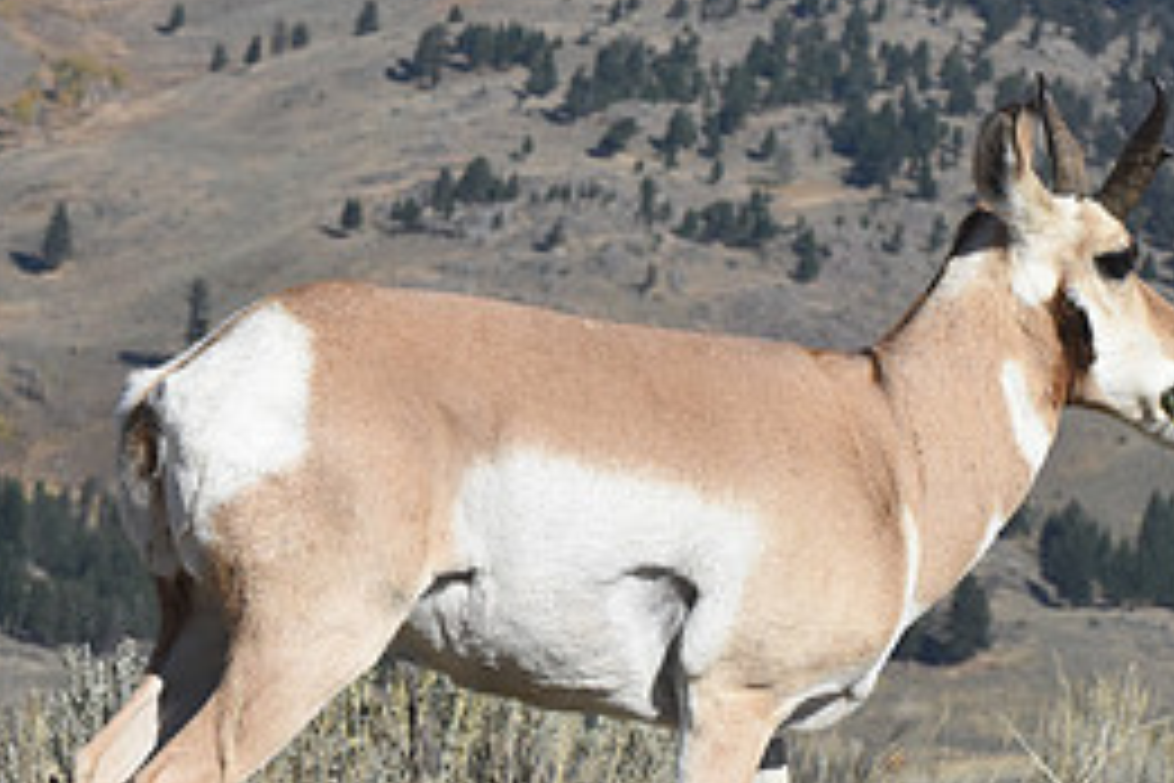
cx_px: 733
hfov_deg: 6.6
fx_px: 10141
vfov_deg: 4.4
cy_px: 403
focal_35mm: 311
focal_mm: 140
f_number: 18
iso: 1600
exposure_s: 1/1250
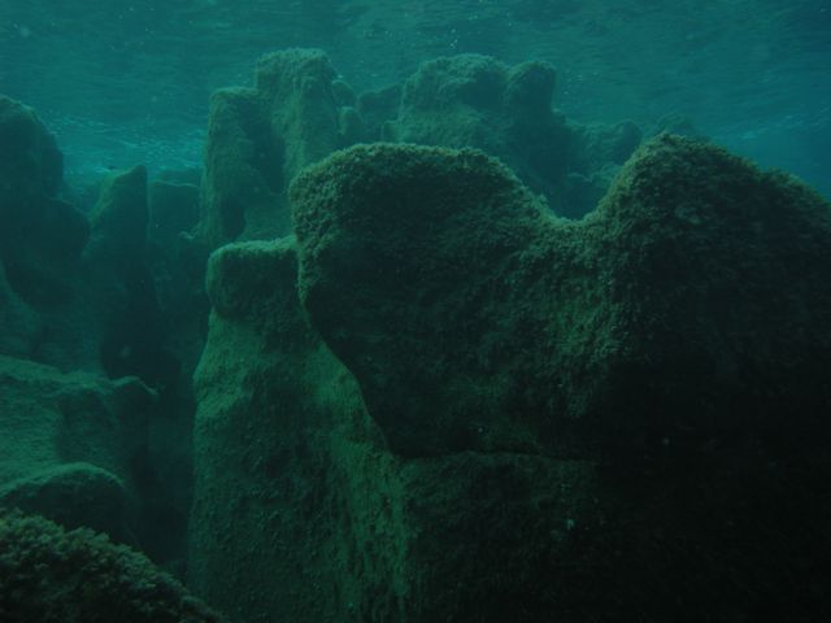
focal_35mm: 36
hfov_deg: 51.4
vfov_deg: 39.7
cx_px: 416
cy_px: 312
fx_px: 864
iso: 100
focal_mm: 7.5
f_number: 4.3
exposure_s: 1/60
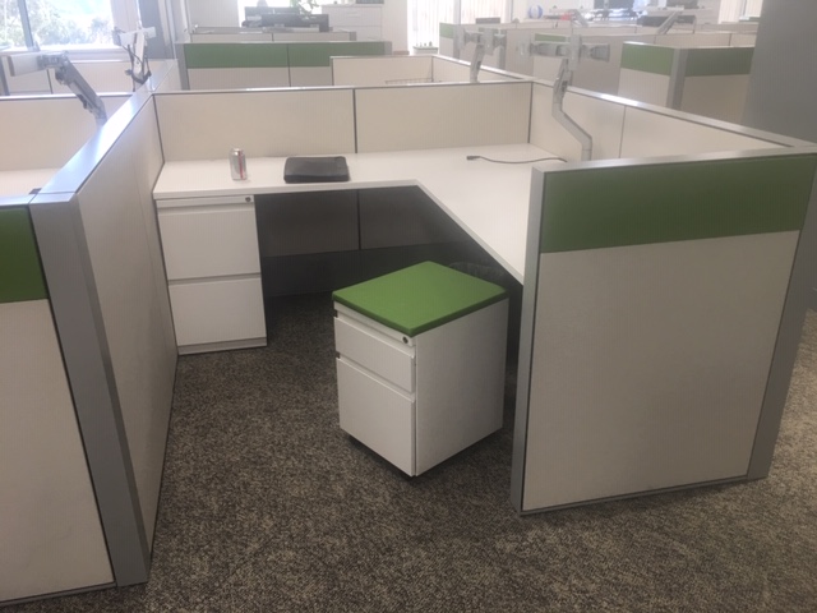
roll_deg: +0.1
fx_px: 684
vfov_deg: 48.2
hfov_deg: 61.7
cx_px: 408
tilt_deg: -23.6
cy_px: 306
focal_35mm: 29
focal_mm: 4.15
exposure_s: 1/15
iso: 25
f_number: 2.2
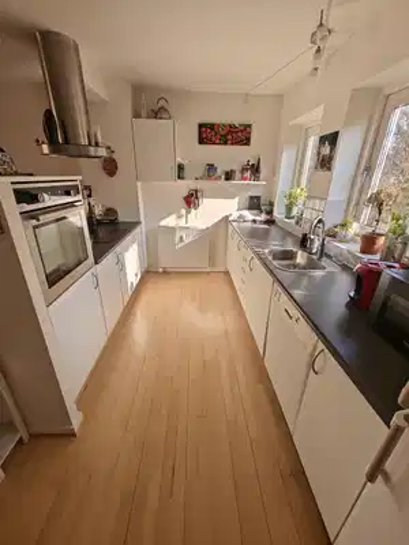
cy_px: 272
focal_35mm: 14
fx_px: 221
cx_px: 204
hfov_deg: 85.7
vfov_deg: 102.1
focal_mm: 2.59
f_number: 2.2
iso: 64
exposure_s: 1/201
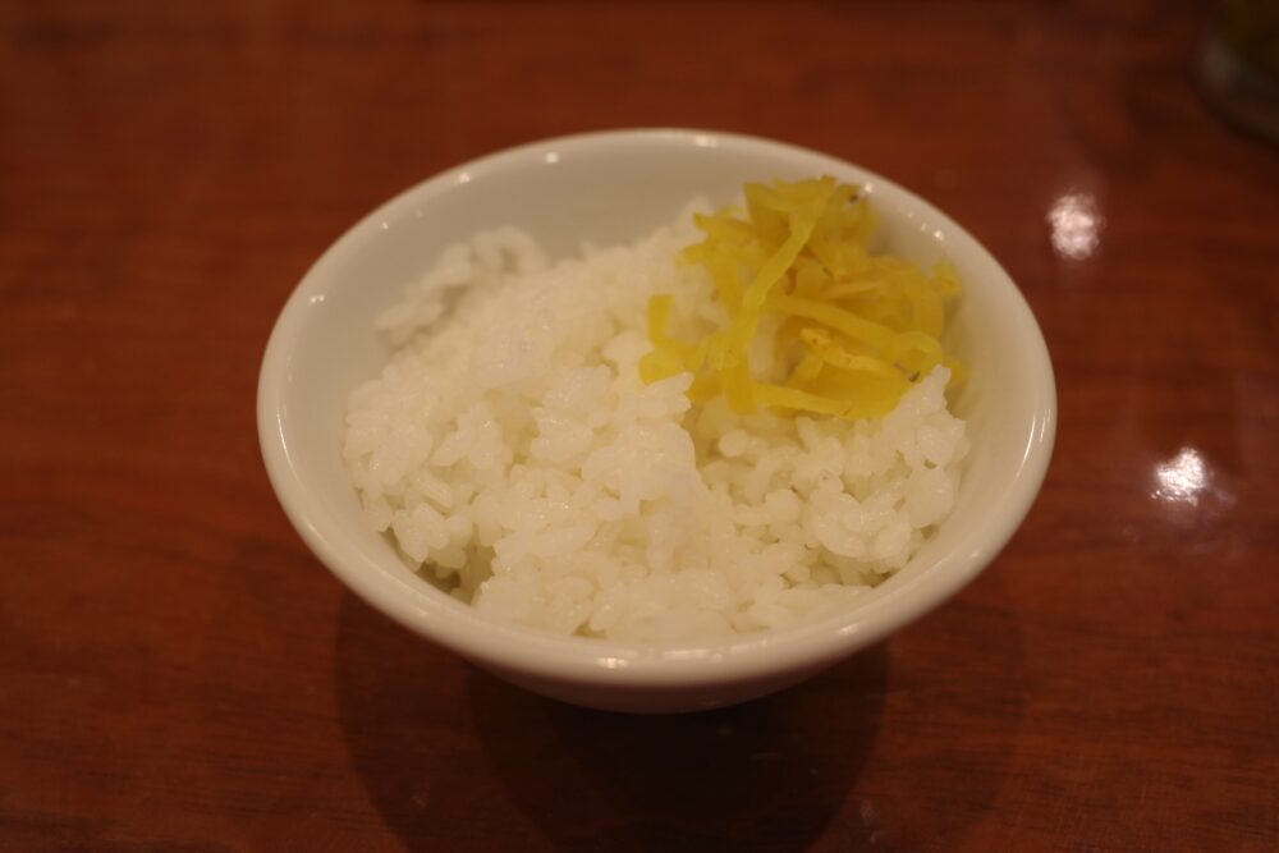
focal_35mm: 28
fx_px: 995
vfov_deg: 46.4
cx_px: 640
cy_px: 426
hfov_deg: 65.5
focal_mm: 18.3
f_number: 2.8
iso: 160
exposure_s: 1/30
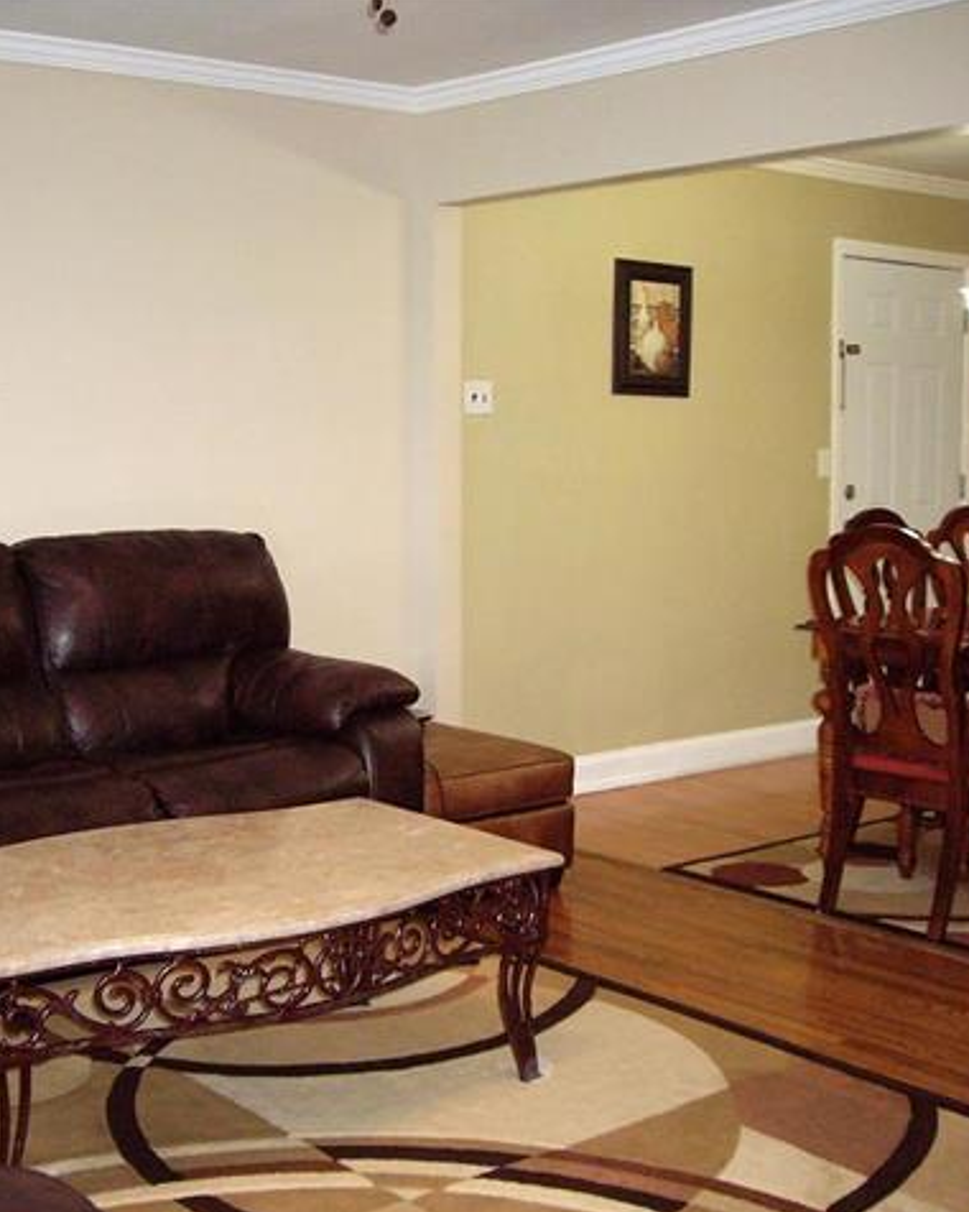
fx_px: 1792
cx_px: 357
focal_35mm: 50
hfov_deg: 30.1
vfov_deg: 37.3
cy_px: 607
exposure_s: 1/40
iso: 200
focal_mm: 6.2
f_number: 2.7
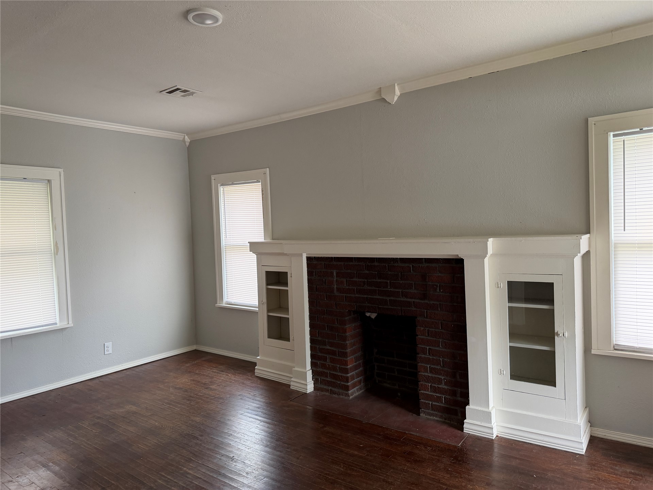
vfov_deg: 56.8
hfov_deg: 71.6
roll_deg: +2.2
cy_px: 245
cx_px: 326
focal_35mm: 24
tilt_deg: -1.3
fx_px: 453
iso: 200
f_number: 1.78
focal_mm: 6.76
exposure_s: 1/121
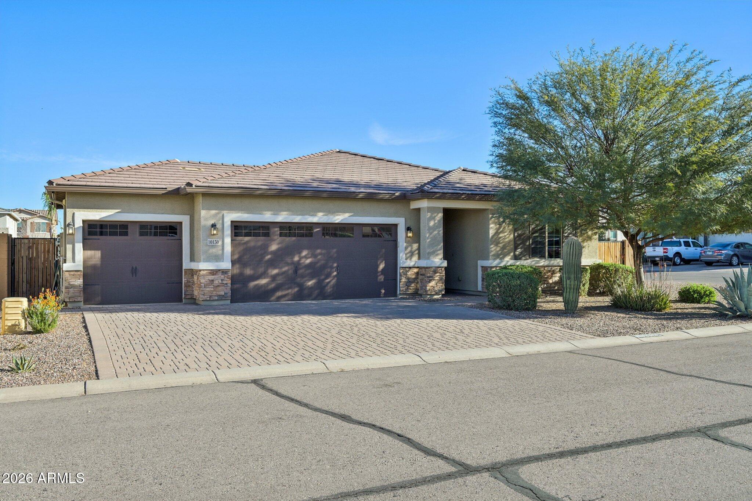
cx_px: 376
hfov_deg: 61.9
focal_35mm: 30
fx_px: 627
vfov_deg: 43.6
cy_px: 250
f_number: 8
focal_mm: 30
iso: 100
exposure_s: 1/320
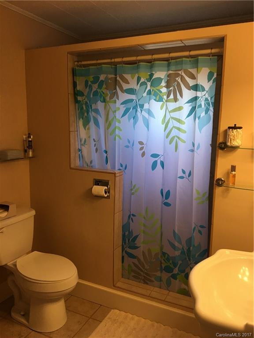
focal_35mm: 29
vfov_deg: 61.7
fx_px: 284
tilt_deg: -9.4
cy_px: 169
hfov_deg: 48.2
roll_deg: -1.0
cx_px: 127
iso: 32
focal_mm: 4.15
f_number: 2.2
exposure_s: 1/30
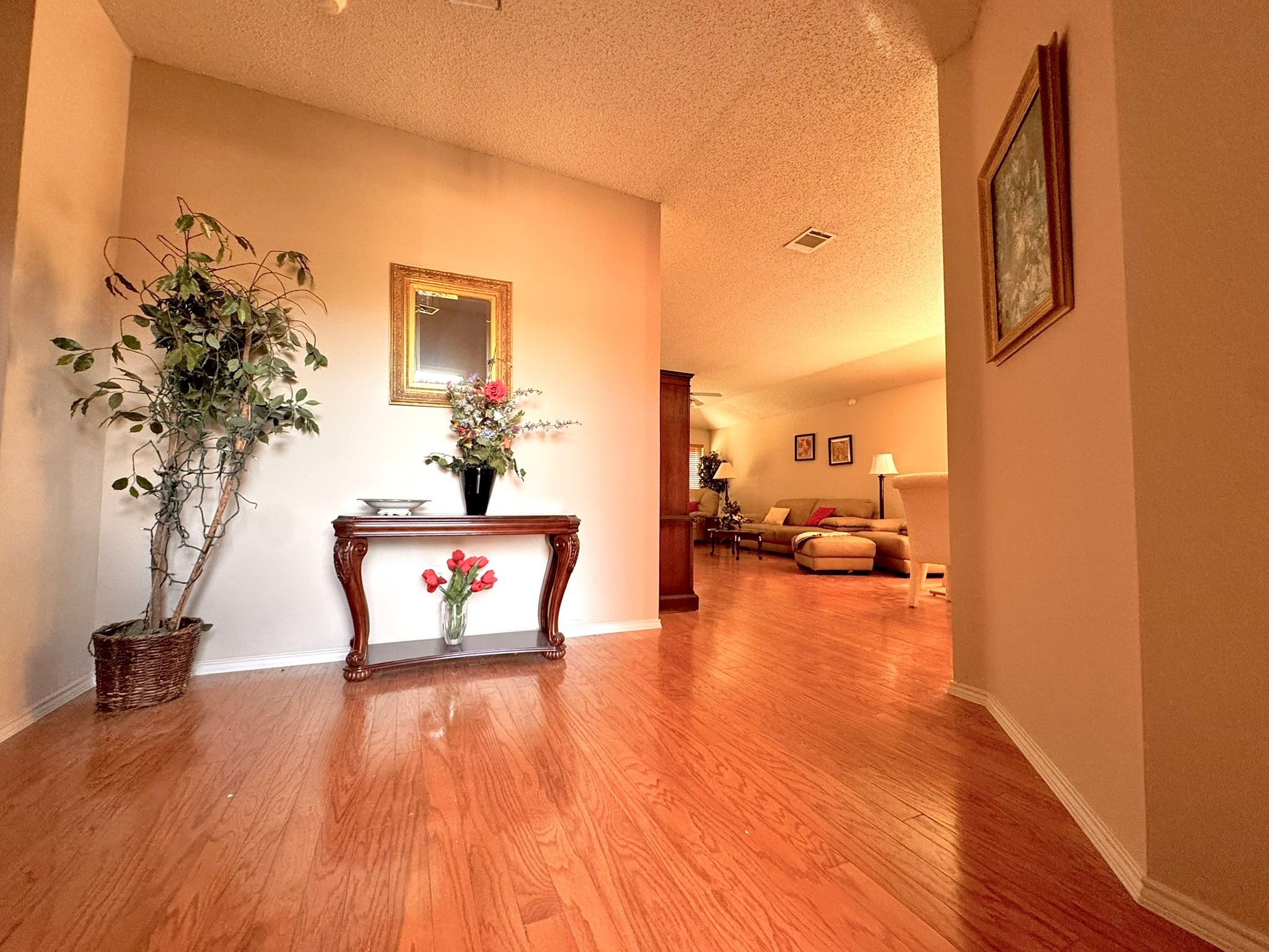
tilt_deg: +2.5
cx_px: 634
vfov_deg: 85.7
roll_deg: -1.0
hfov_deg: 102.1
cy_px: 476
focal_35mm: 14
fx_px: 513
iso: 320
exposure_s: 1/99
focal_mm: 2.22
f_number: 2.2
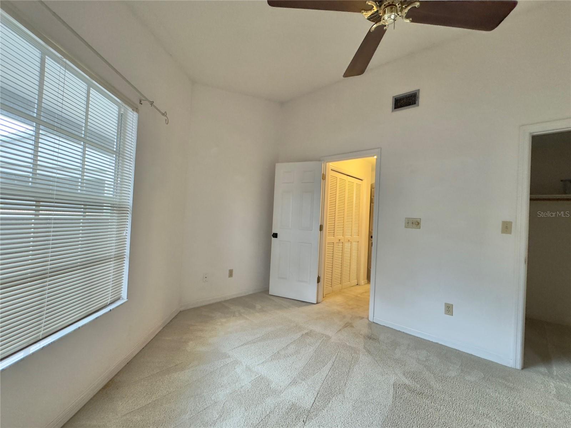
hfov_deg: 102.1
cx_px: 286
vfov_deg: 85.6
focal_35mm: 14
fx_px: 231
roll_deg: +1.4
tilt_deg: +0.9
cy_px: 214
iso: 400
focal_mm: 2.22
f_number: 2.2
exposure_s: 1/60
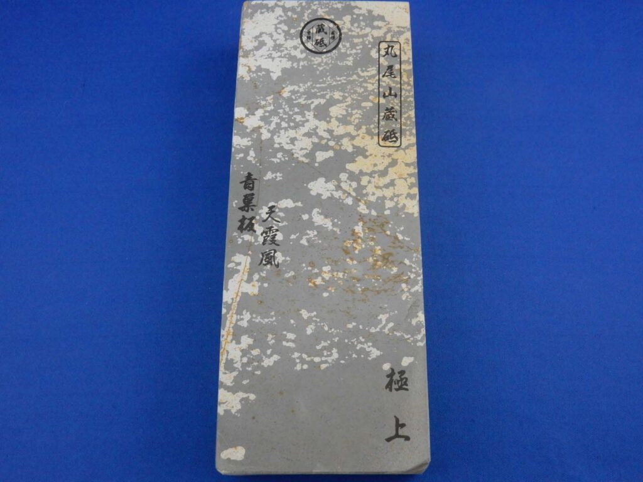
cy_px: 241
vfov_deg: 39.7
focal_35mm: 36
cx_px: 322
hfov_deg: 51.4
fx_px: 669
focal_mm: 6.4
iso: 640
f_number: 4
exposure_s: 1/30
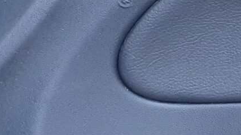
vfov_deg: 7.1
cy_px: 68
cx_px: 494
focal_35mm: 170
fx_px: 1086
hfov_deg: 11.3
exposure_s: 1/100
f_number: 2.4
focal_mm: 4.32
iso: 125
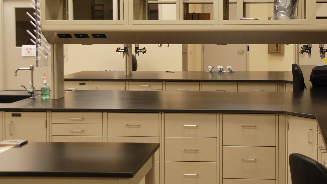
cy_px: 53
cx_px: 214
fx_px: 685
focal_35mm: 79
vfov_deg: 15.2
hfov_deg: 26.7
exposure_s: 1/40
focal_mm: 34
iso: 200
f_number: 4.5
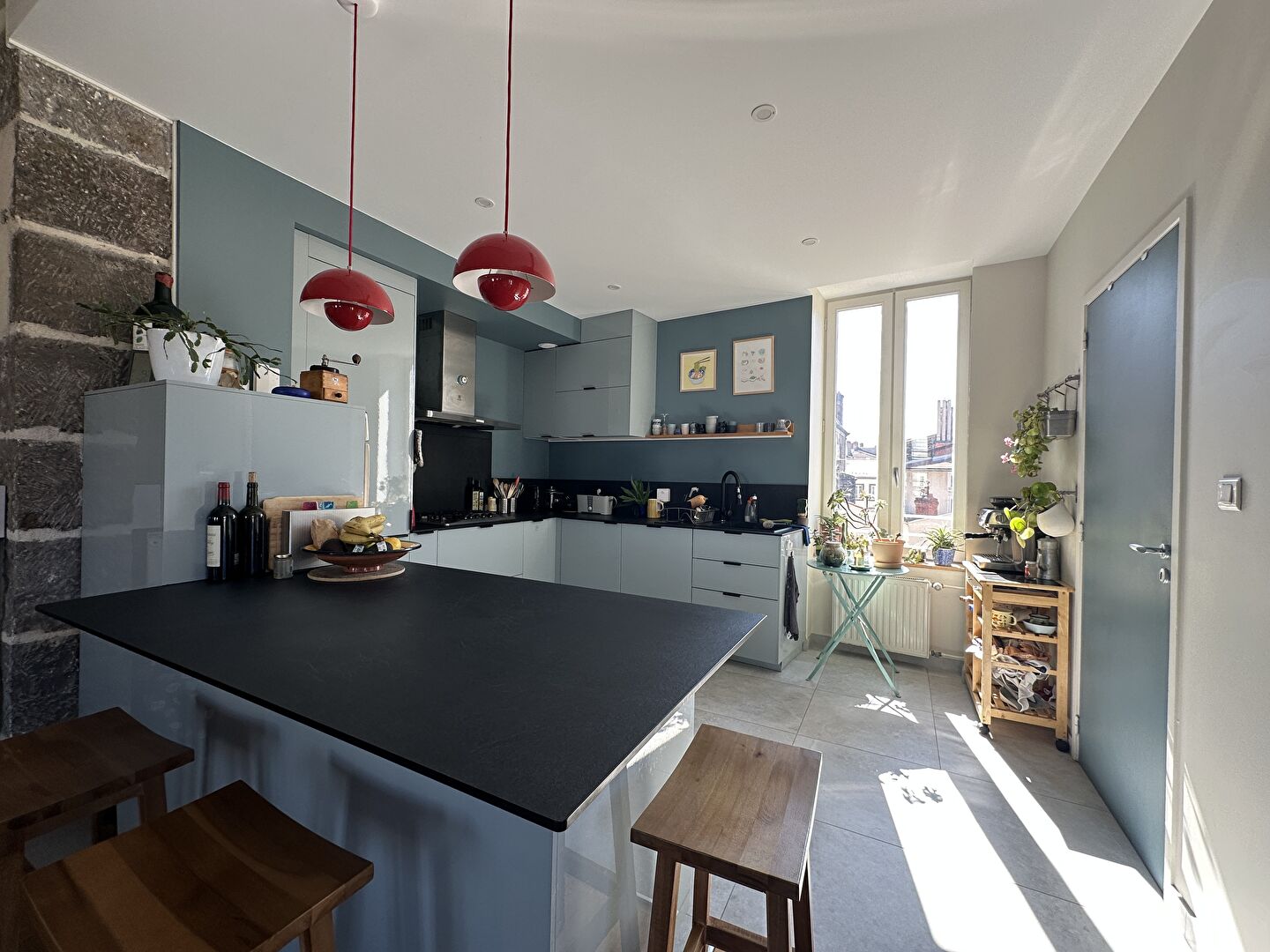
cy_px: 476
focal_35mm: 14
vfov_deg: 85.7
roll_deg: -1.4
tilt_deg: +0.2
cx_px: 635
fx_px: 514
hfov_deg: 102.1
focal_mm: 2.22
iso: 50
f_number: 2.2
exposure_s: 1/99
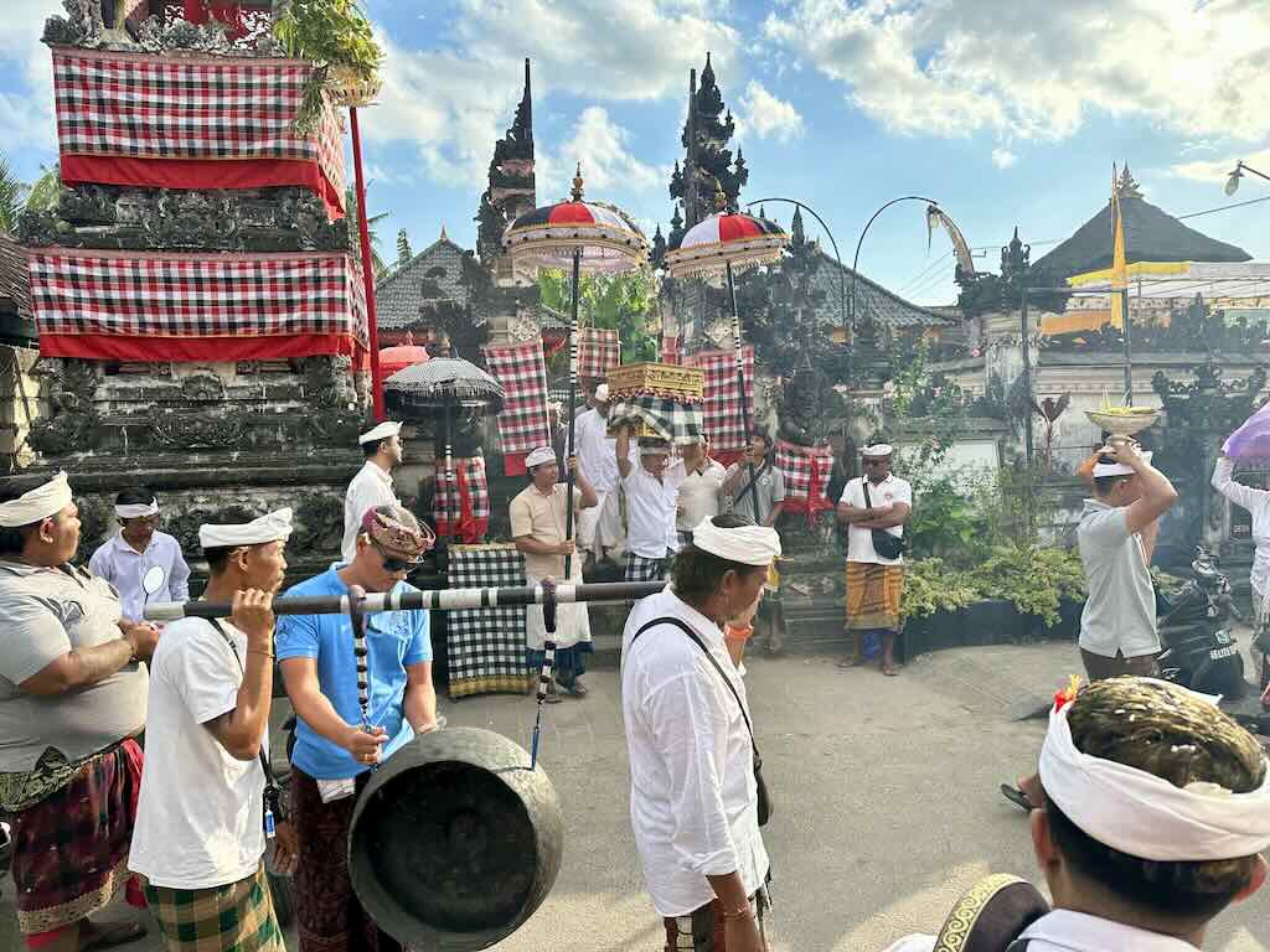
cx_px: 635
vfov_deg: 56.8
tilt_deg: -4.5
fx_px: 881
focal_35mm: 24
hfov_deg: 71.6
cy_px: 476
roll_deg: +0.7
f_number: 1.78
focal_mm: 6.86
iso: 80
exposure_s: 1/3247
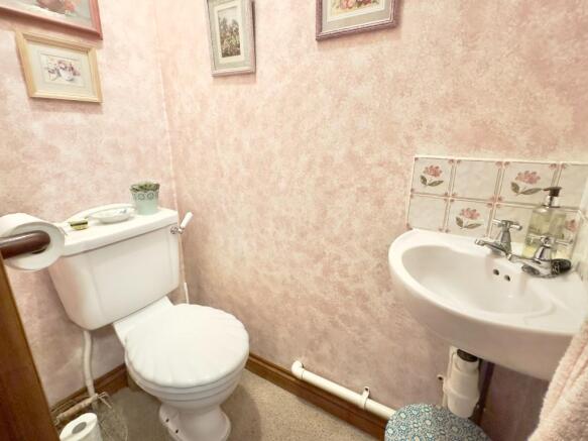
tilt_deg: -18.5
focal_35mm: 14
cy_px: 220
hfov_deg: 102.1
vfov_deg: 85.7
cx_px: 294
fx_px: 238
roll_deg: +0.3
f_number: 2.2
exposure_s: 1/50
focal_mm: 2.22
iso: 800
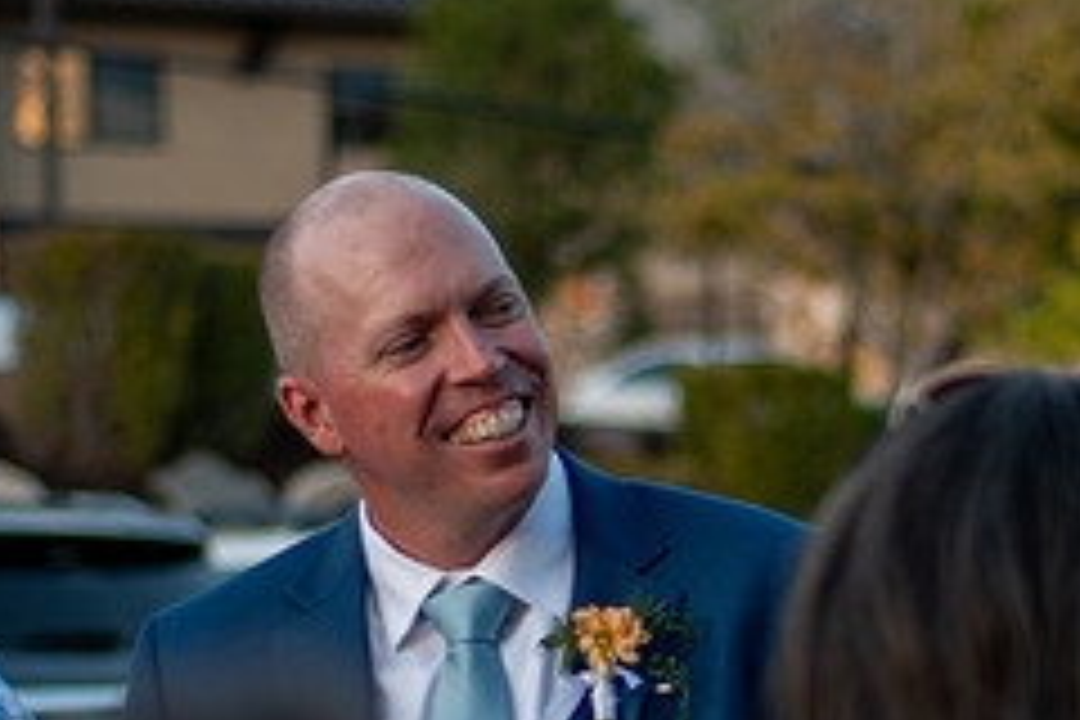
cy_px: 781
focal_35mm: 184
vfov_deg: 7.4
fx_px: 5520
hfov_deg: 11.1
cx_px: 918
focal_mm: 50
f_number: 1.8
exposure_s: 1/125
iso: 200
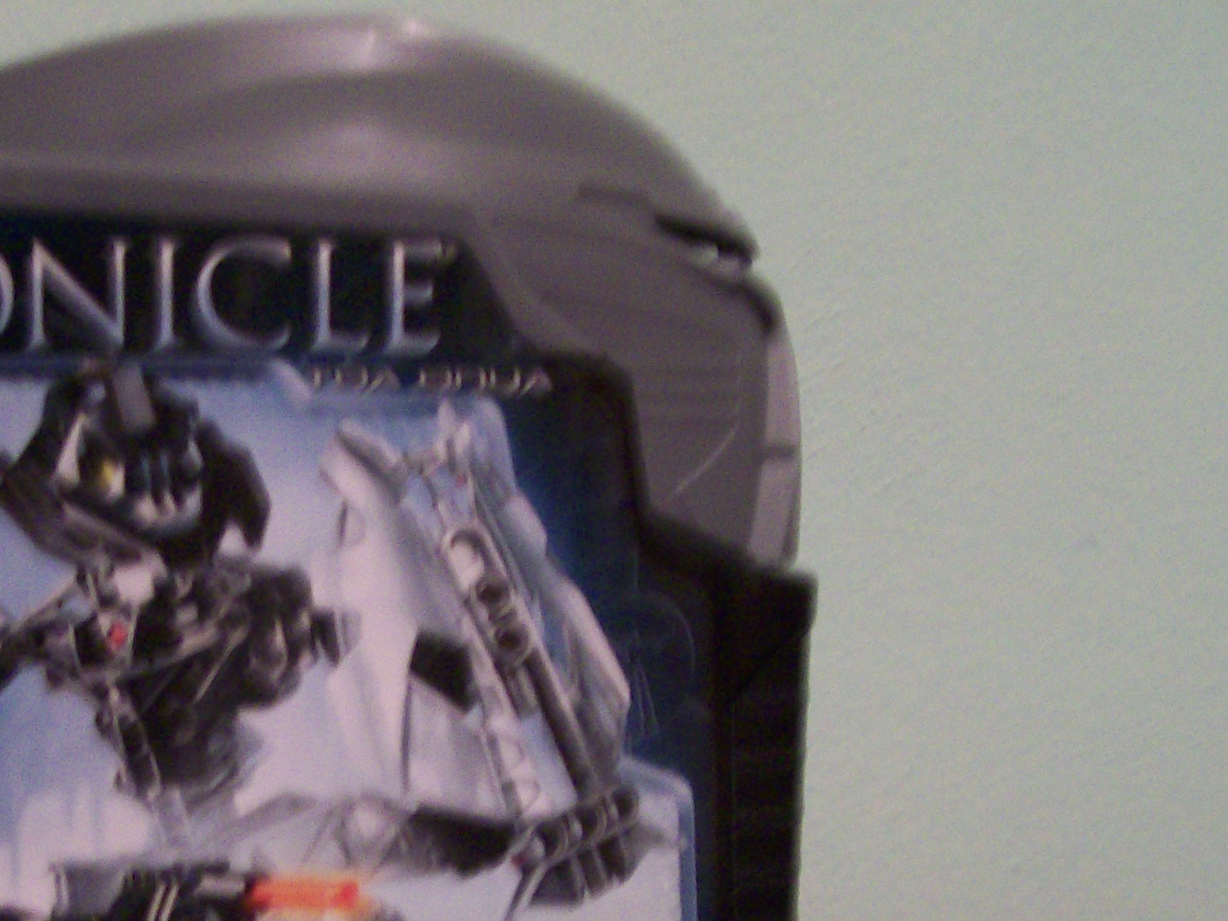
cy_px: 858
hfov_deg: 27.9
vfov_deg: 21.1
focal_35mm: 68
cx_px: 224
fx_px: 2413
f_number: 2.7
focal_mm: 6
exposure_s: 1/9.63
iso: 160
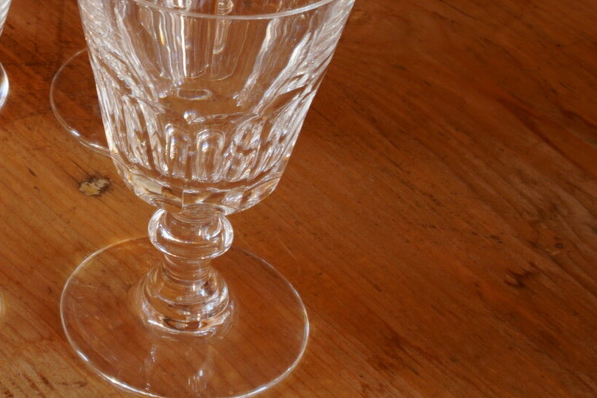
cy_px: -1
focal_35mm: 116
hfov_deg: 17.1
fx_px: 1924
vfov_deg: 11.7
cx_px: -51
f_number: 22
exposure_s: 4
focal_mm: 49
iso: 200
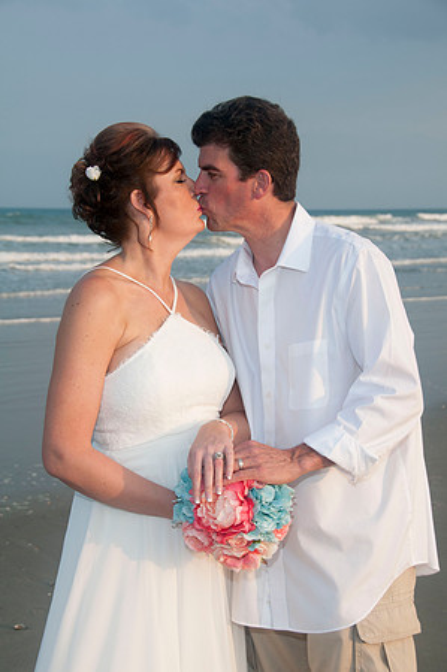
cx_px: 224
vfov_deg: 33.4
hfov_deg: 22.6
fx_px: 1120
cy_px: 336
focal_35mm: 60
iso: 100
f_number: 6.3
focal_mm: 40
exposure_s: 1/250
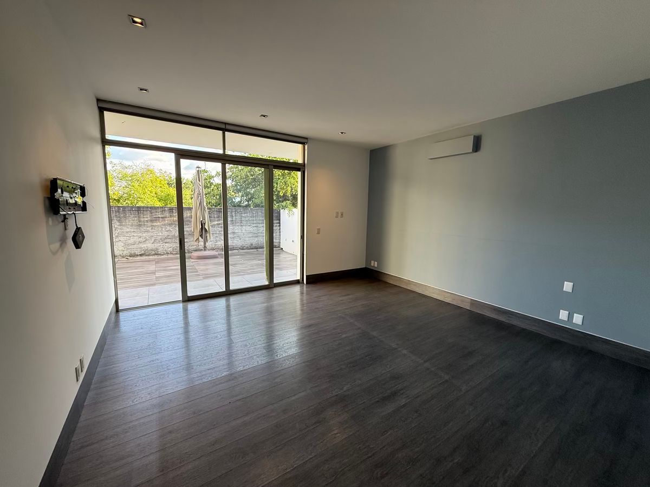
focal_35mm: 14
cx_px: 325
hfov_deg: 102.1
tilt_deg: -7.5
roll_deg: -1.5
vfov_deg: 85.7
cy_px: 244
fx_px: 263
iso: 100
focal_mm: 2.22
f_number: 2.2
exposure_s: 1/99
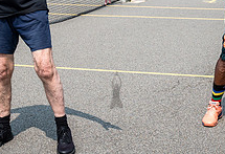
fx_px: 605
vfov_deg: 14.2
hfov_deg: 21.0
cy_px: -13
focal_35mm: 96
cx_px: 143
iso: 200
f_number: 4.5
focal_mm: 28
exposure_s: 1/1250
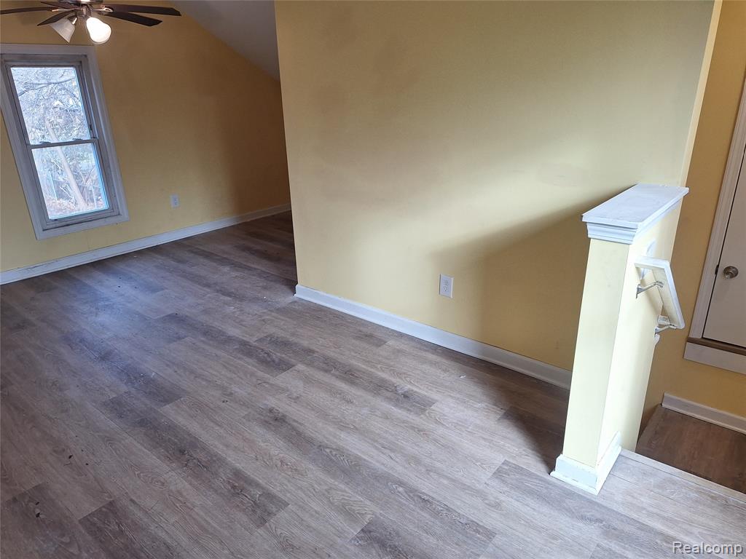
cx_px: 373
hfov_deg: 73.9
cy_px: 280
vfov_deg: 58.9
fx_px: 496
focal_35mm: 23
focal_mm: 5.54
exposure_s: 1/120
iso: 50
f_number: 1.8
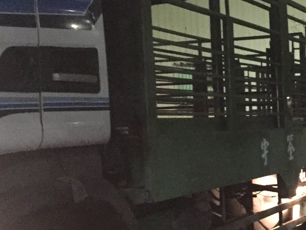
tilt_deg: -2.2
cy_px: 158
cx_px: 326
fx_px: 681
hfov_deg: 23.9
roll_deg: -0.4
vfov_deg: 19.1
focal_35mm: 77
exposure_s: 1/15
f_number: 2.2
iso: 1600
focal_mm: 4.15
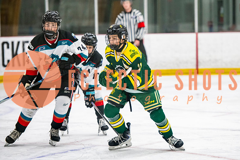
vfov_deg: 8.1
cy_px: 80
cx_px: 146
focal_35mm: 170
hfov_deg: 12.0
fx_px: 1136
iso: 2500
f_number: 3.2
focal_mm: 140
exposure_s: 1/640
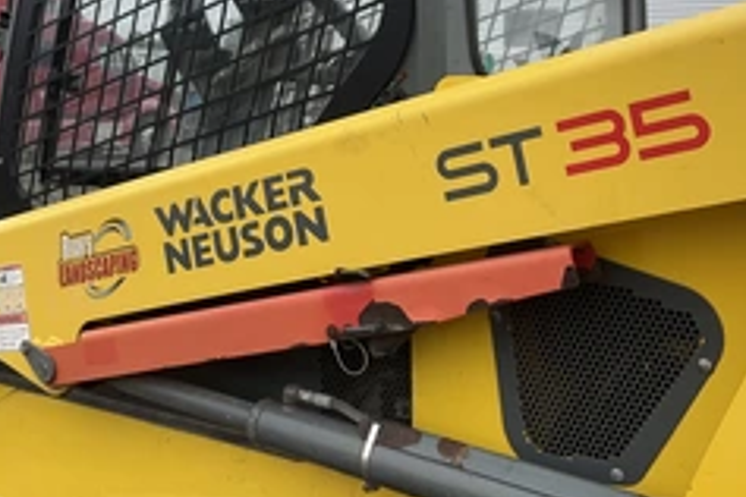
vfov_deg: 26.3
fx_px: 1057
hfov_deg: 38.7
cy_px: 164
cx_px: 283
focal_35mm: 51
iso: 32
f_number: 1.8
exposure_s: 1/122
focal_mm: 3
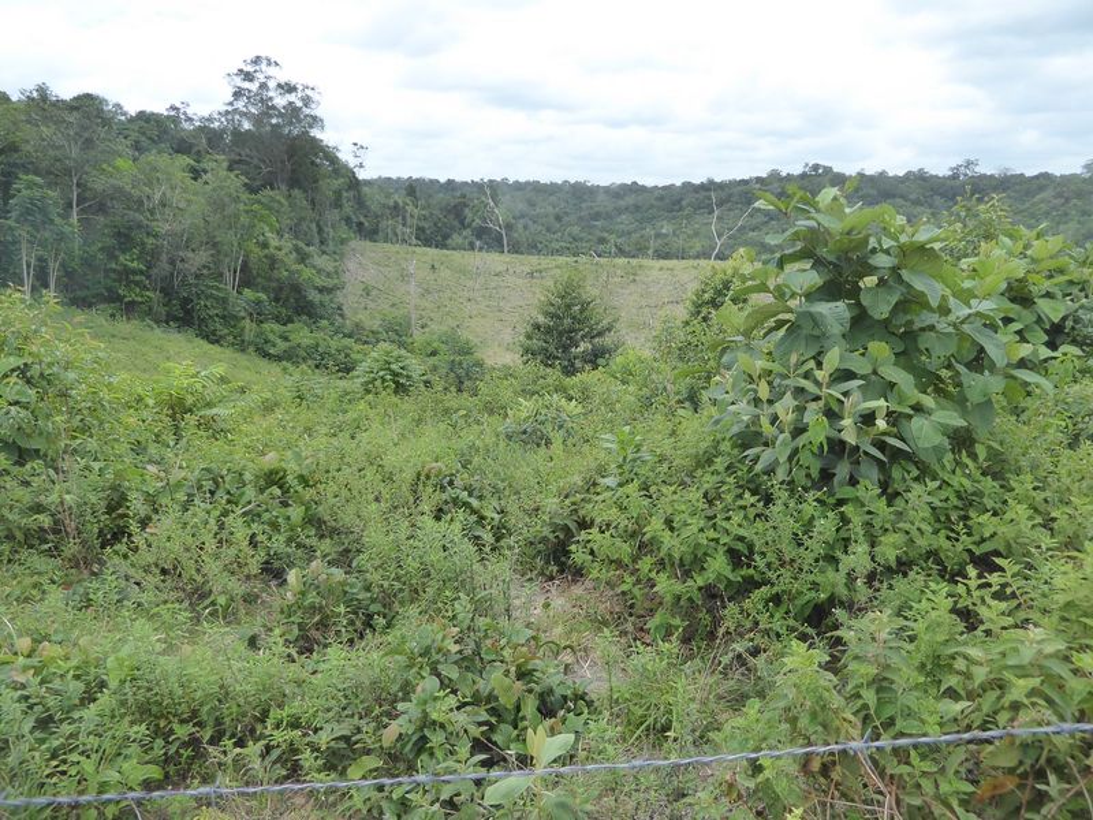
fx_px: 789
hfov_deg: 69.4
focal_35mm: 25
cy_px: 410
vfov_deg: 54.9
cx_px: 546
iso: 160
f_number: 3.3
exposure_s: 1/640
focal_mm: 4.3
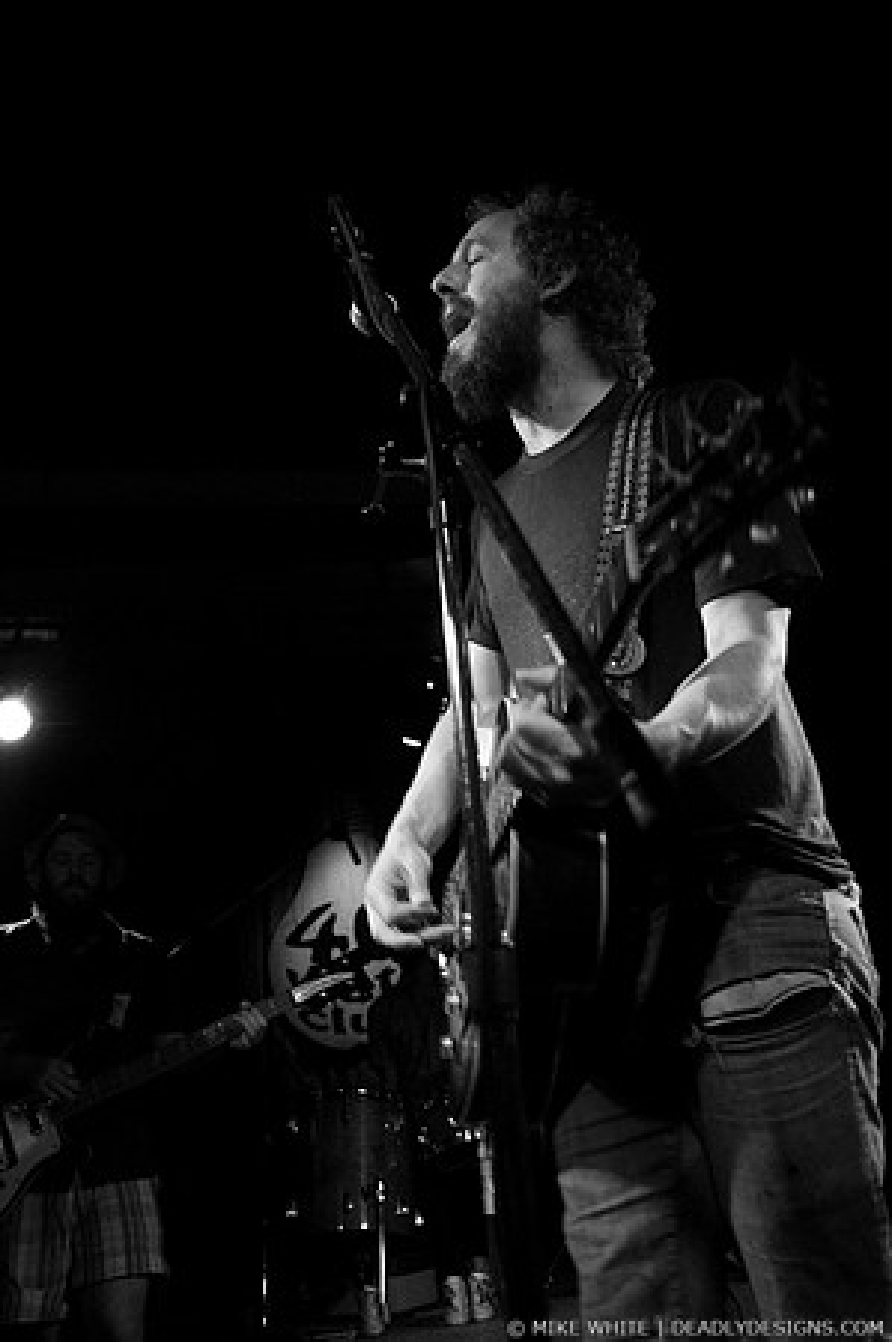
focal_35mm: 30
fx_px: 1117
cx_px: 446
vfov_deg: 62.0
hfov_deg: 43.5
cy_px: 671
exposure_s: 1/50
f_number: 2.8
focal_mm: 20
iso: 800
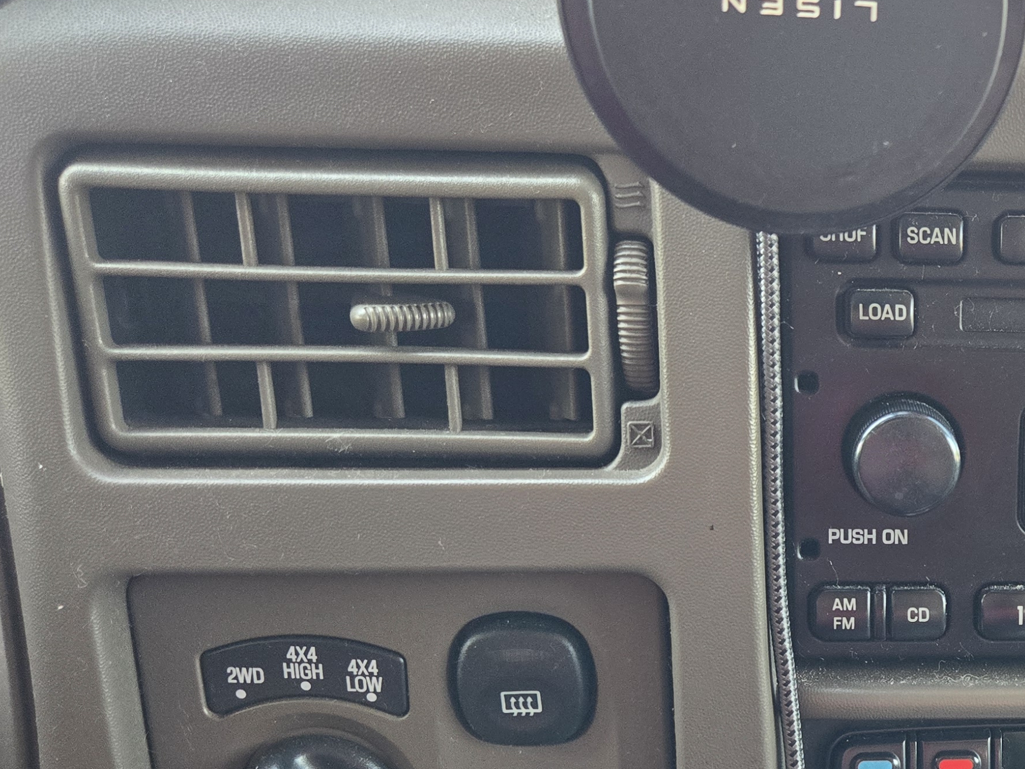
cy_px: 620
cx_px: 1000
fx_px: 1540
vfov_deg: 27.5
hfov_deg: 33.9
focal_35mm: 52
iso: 250
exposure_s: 1/120
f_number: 1.8
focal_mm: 5.4
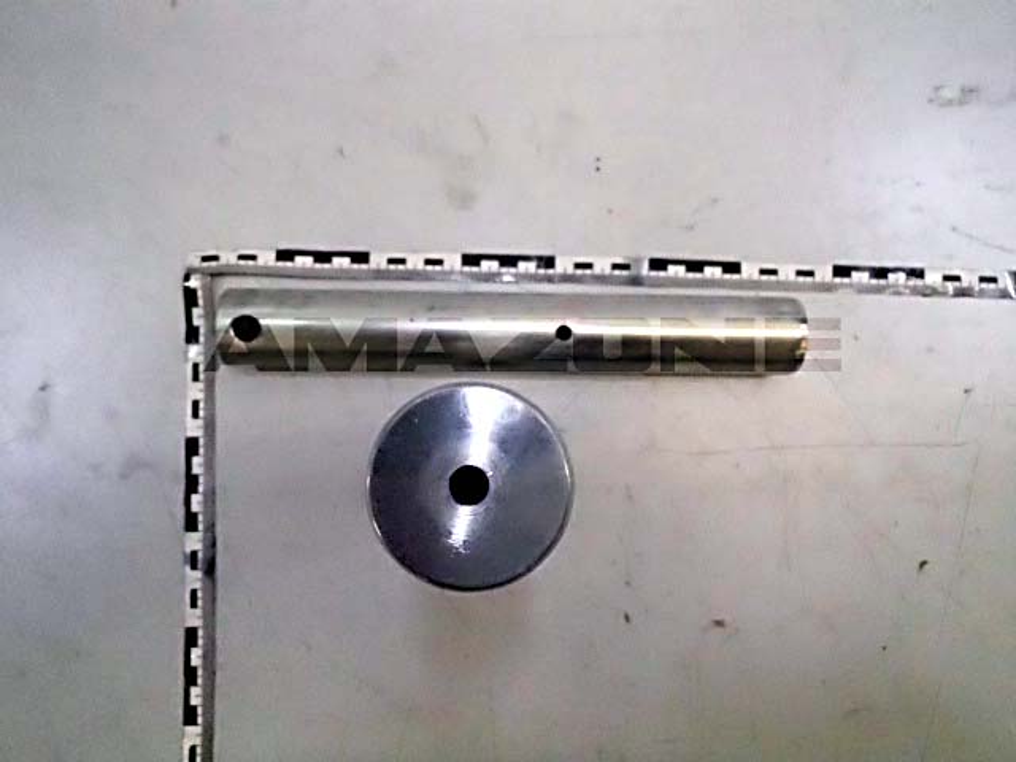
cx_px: 508
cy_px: 381
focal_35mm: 28
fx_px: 822
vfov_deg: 49.7
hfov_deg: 63.4
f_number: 11
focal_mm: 5
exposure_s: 1/100
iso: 6400
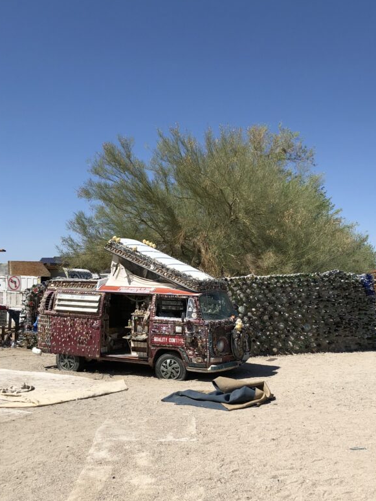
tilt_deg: -1.5
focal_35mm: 37
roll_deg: -0.2
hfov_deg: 38.6
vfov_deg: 49.6
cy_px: 317
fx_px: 536
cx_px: 208
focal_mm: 4
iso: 20
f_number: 1.8
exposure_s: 1/3003
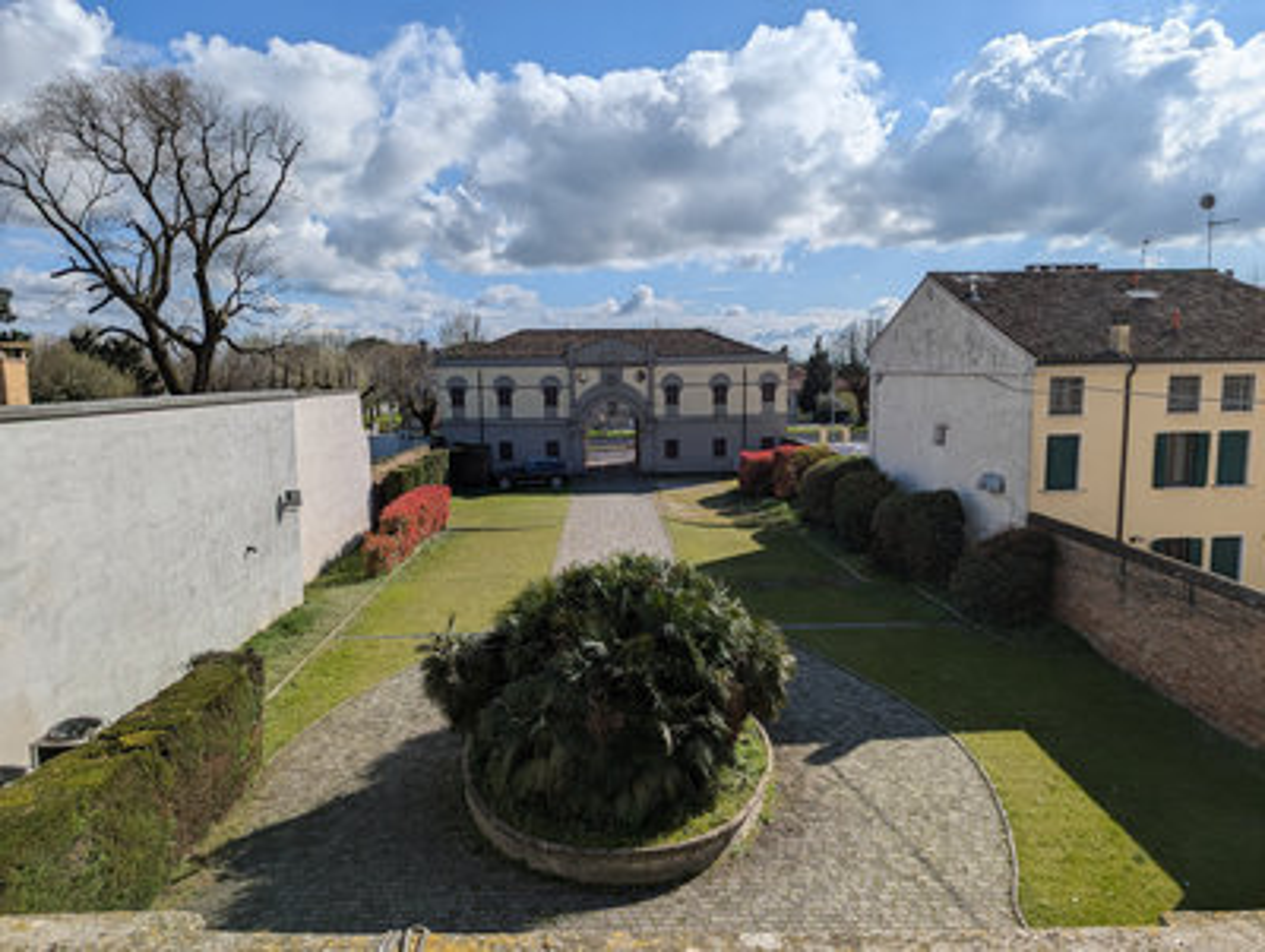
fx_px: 878
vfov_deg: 56.9
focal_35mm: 24
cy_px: 476
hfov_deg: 71.5
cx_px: 632
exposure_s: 1/4926
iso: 48
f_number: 1.85
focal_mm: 6.81
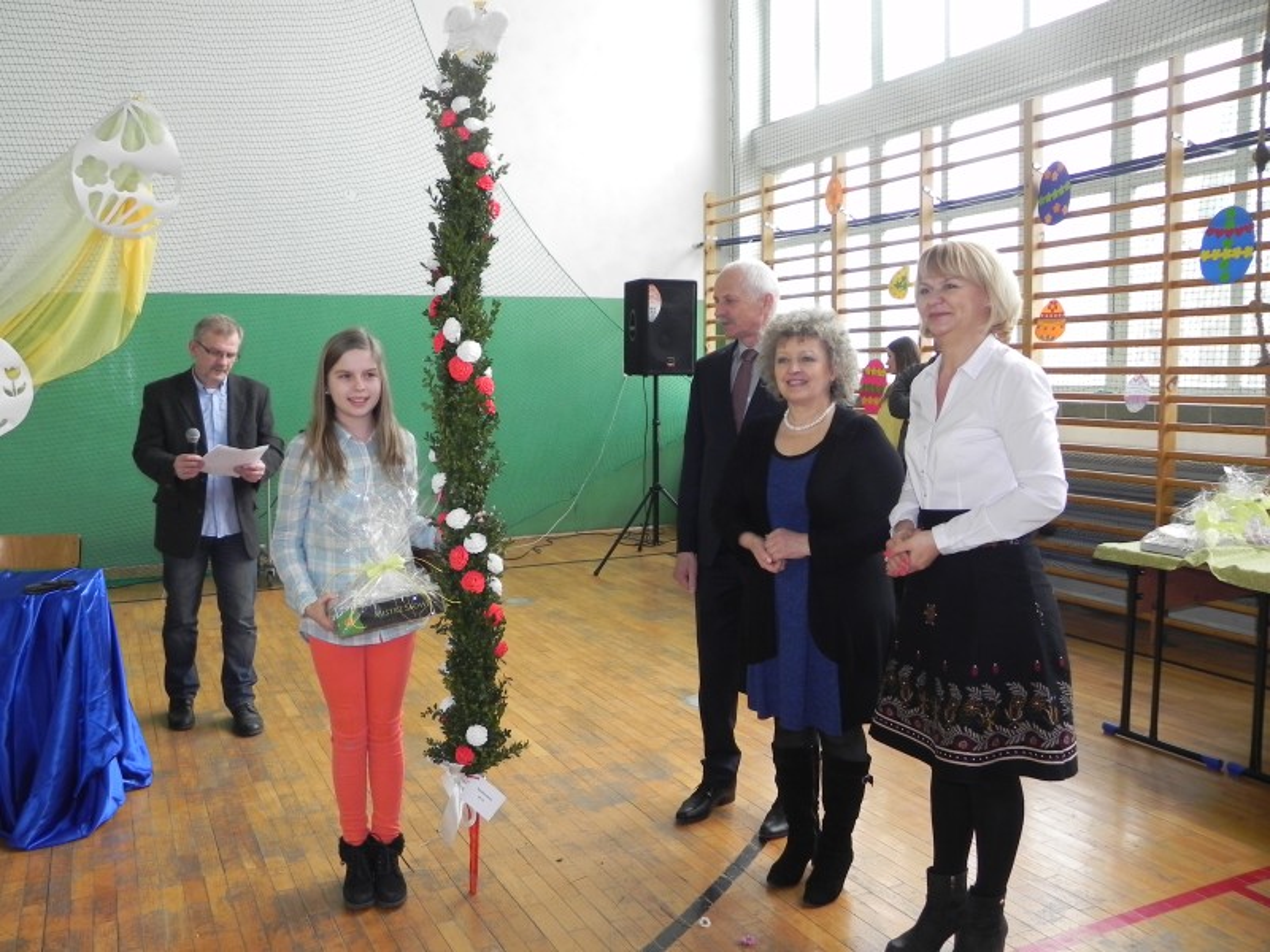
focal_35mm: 29
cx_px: 635
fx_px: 1064
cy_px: 476
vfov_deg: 48.2
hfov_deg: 61.7
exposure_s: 1/60
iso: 160
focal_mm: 5.2
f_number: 2.8
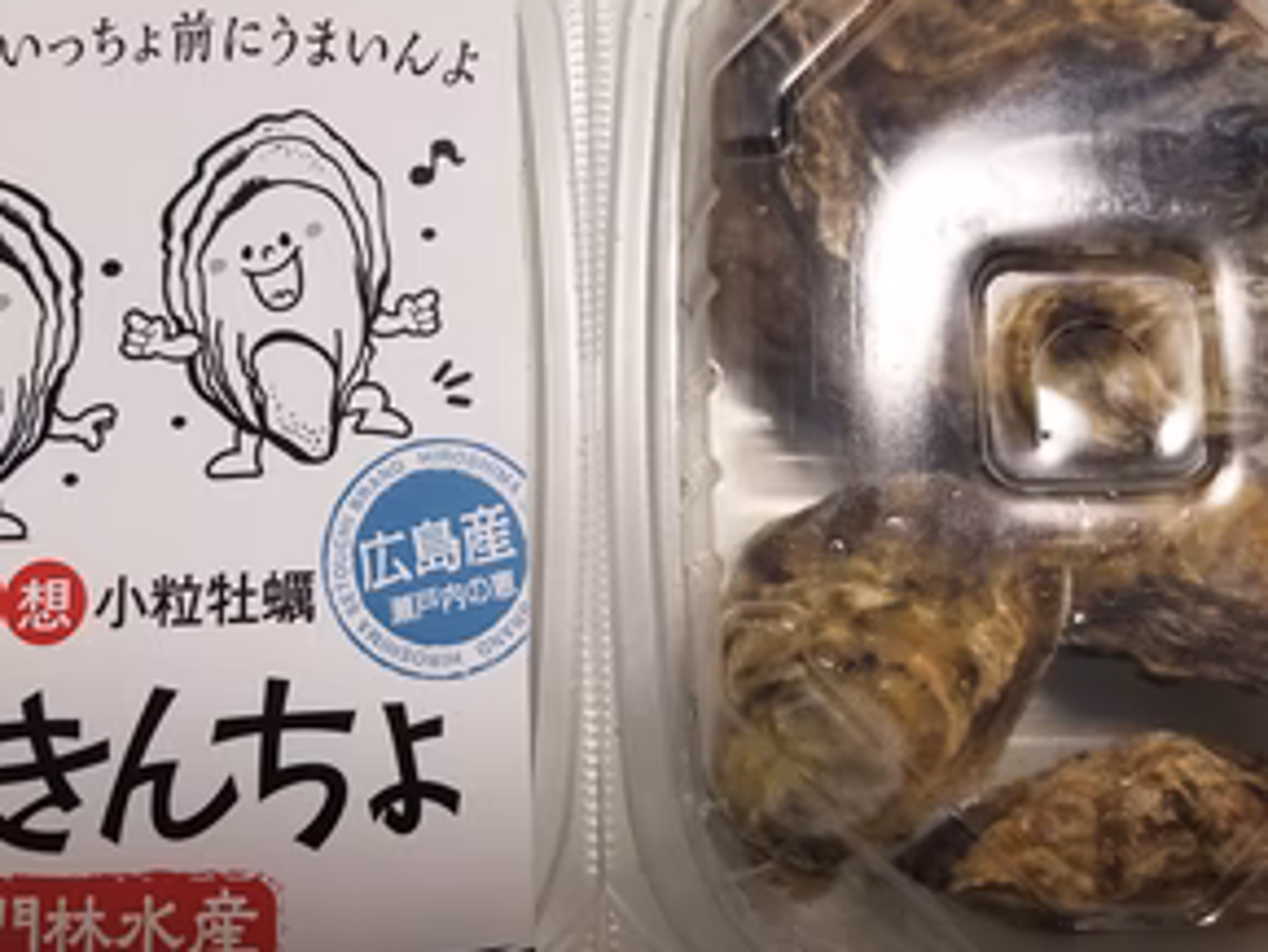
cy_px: 426
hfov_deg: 51.2
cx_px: 566
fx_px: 1319
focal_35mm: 36
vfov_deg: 39.6
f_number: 1.7
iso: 160
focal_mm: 4.25
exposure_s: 1/60
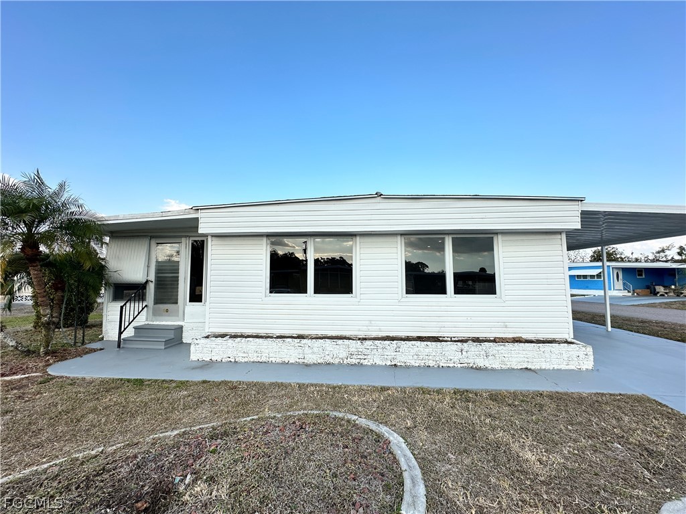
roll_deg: -0.1
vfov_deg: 85.7
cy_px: 257
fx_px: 277
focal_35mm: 14
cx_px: 343
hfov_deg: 102.1
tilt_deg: +4.8
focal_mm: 2.22
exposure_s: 1/633
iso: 40
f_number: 2.2
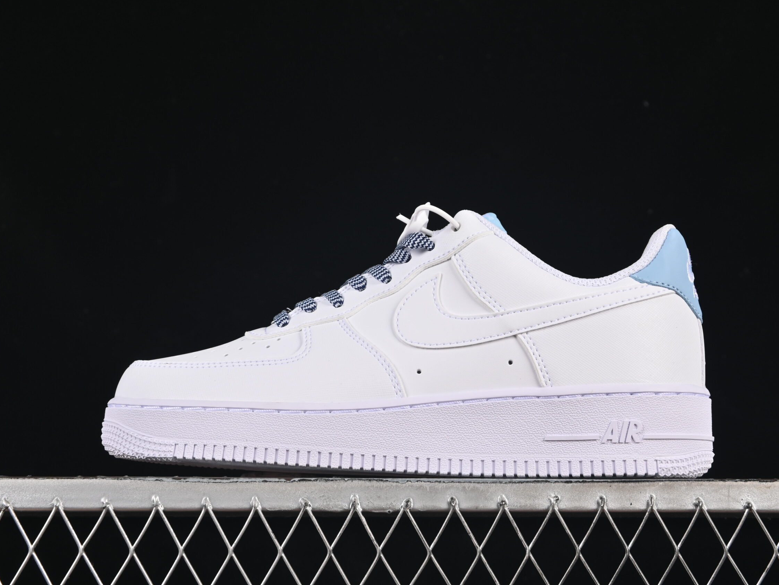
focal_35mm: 82
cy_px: 294
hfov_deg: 23.8
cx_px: 405
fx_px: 1846
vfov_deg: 18.0
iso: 160
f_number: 8
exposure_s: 1/80
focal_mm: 50
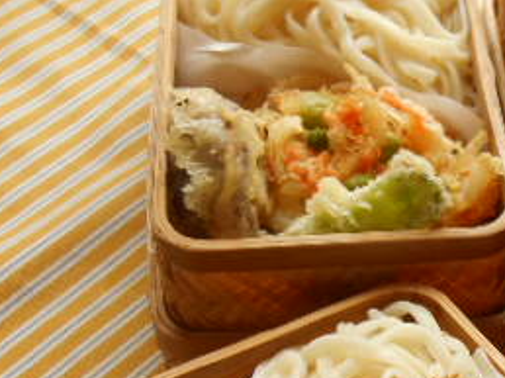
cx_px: 534
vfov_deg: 18.6
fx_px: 1122
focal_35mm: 77
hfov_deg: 24.0
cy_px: 374
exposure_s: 1/30
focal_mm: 5.5
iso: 100
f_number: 3.6
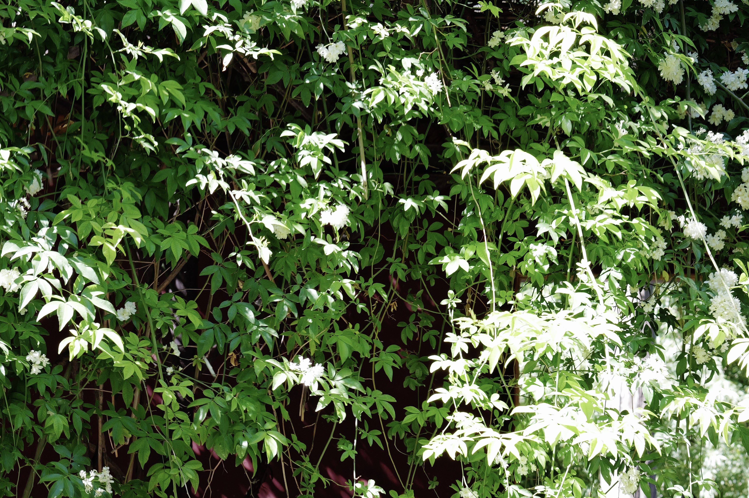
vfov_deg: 15.9
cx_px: 627
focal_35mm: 86
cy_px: 233
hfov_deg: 23.2
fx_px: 1788
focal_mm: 43
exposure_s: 1/125
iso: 400
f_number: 5.6
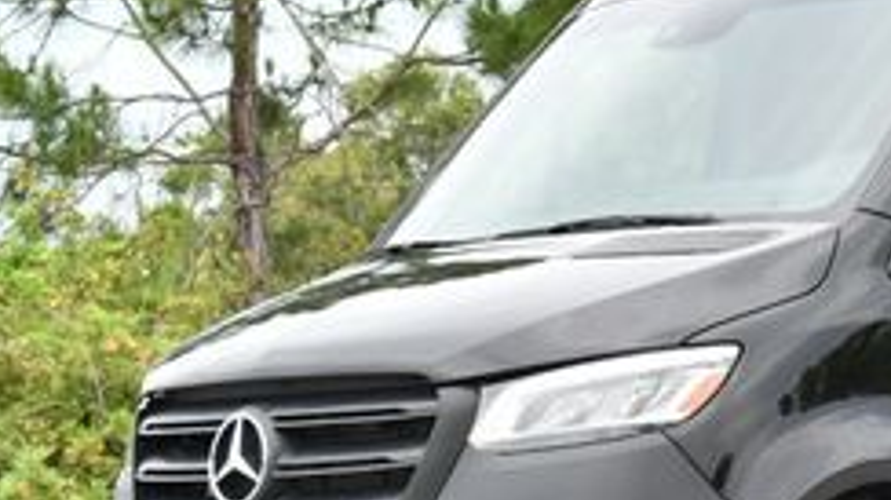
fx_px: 3897
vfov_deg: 7.3
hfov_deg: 12.7
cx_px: 1099
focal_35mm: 165
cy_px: 328
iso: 400
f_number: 5
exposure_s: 1/250
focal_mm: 30
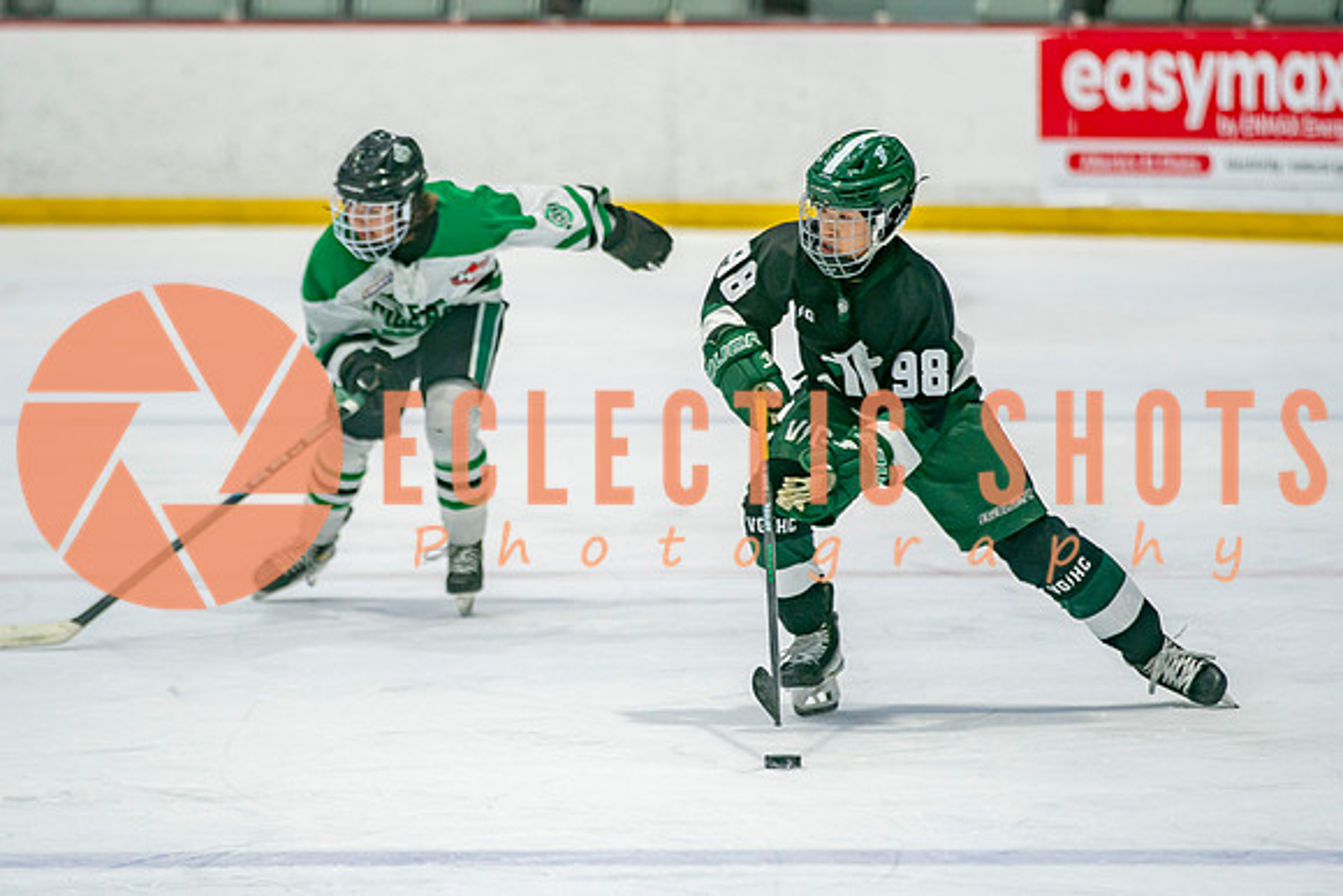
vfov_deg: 4.6
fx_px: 11093
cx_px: 658
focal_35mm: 297
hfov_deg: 6.9
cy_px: 462
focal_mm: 182
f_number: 3.2
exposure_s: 1/640
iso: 400
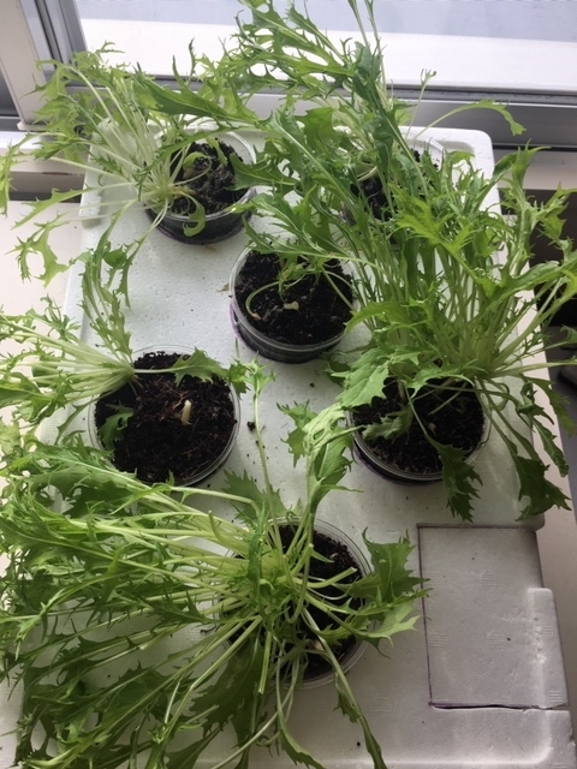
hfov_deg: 48.2
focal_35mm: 29
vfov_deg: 61.7
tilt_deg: -65.9
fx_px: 645
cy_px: 384
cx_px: 288
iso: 25
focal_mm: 4.15
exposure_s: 1/173
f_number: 2.2
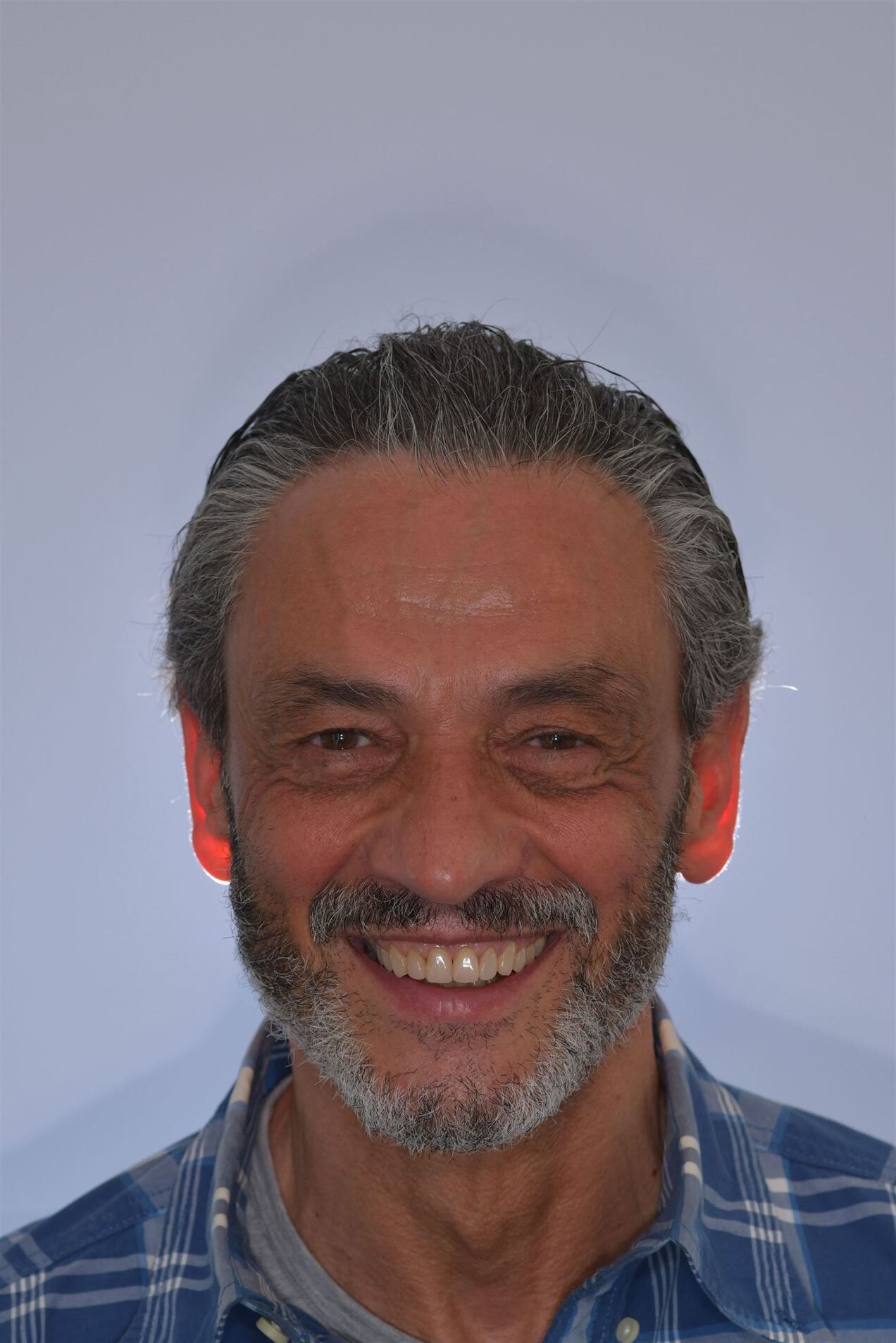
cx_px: 448
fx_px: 5600
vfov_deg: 13.7
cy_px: 672
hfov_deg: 9.1
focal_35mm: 150
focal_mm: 100
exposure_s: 1/250
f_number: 8
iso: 200
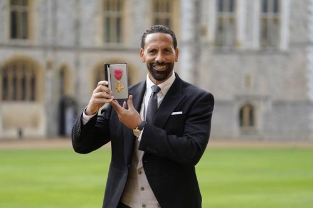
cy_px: 104
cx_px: 156
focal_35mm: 113
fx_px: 982
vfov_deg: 12.1
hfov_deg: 18.1
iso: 400
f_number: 2.8
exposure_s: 1/1000
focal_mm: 113
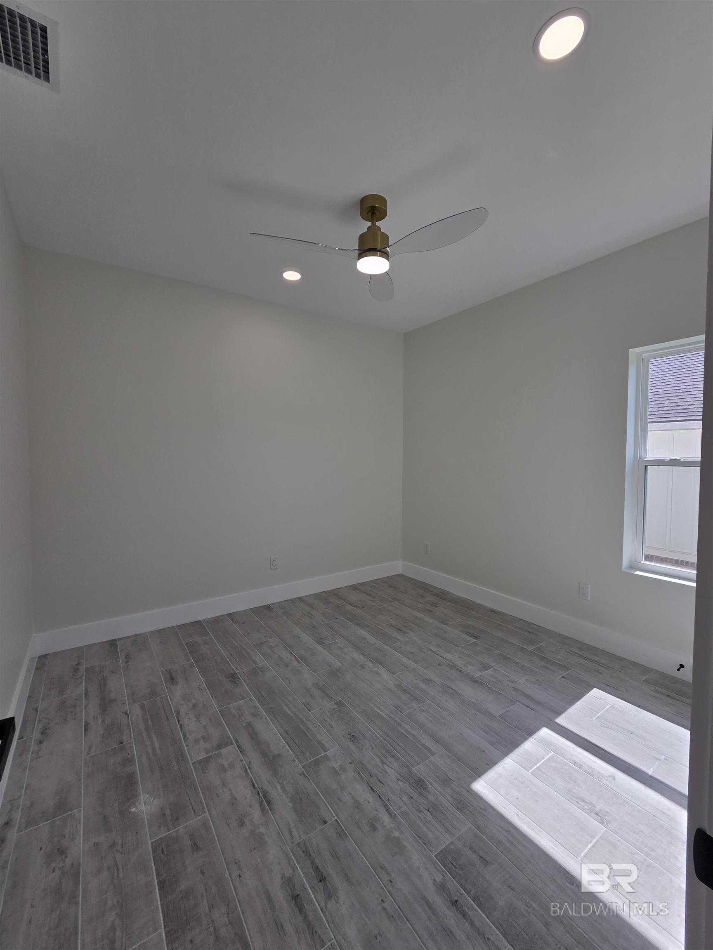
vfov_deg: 106.2
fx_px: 357
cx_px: 356
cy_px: 475
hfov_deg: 89.9
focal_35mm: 13
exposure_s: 1/538
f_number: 2.2
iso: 50
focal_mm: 2.2
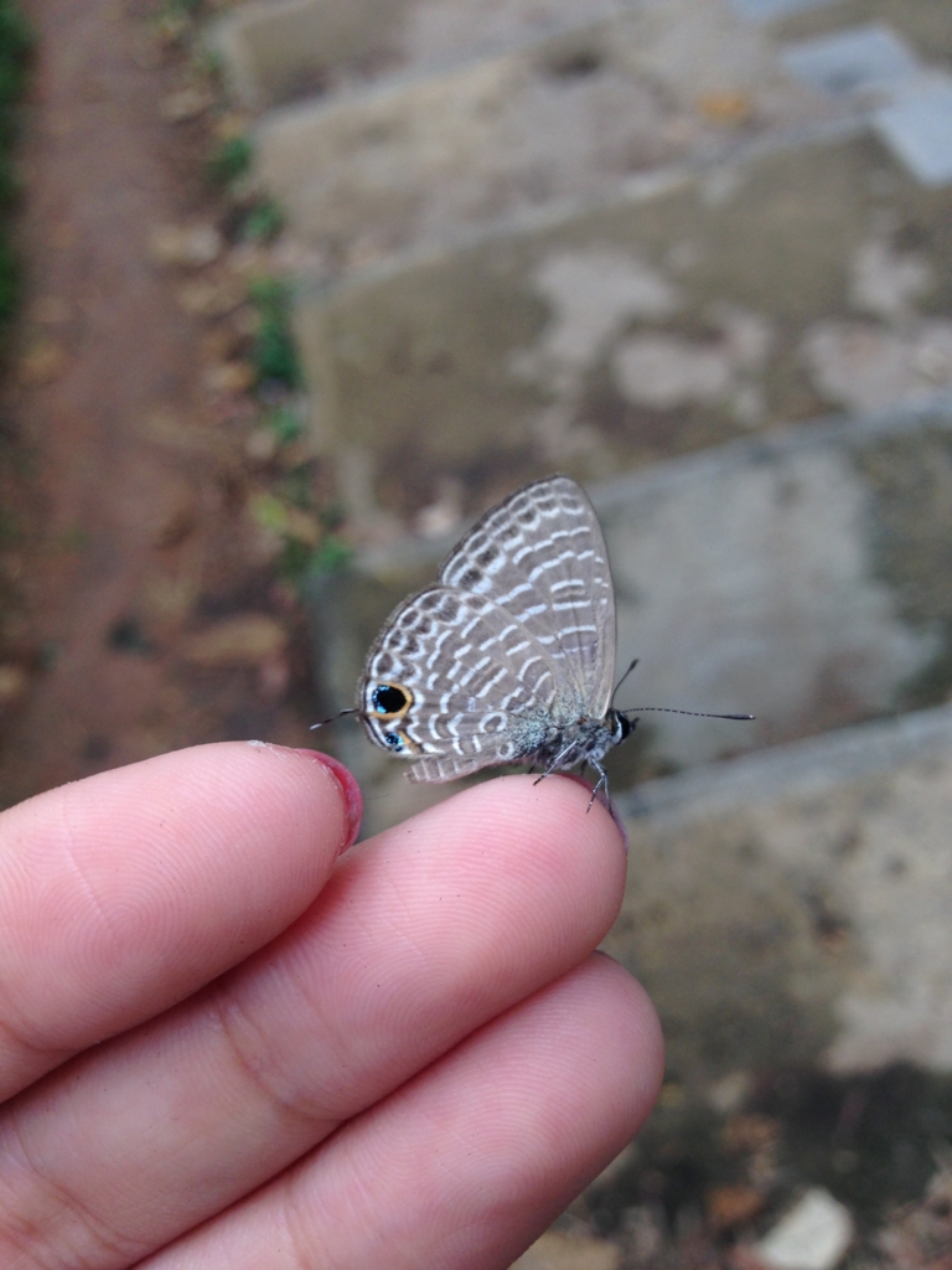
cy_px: 635
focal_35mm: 33
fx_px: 1210
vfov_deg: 55.4
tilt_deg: -52.1
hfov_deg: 42.9
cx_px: 476
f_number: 2.4
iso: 50
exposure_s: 1/177
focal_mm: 4.12
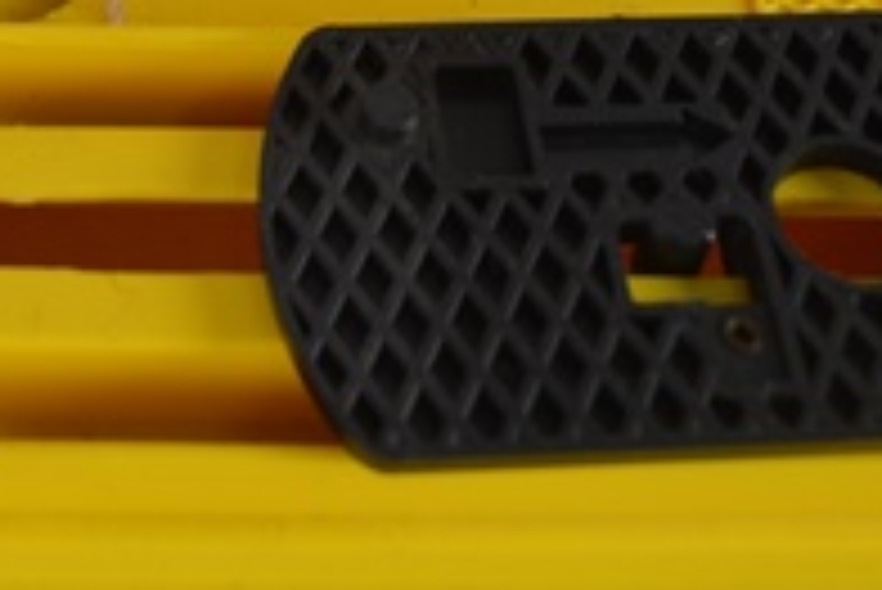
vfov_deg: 13.0
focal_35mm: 101
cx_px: 63
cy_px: -234
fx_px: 2476
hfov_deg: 19.8
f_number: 5
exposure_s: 1/100
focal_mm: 22
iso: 400
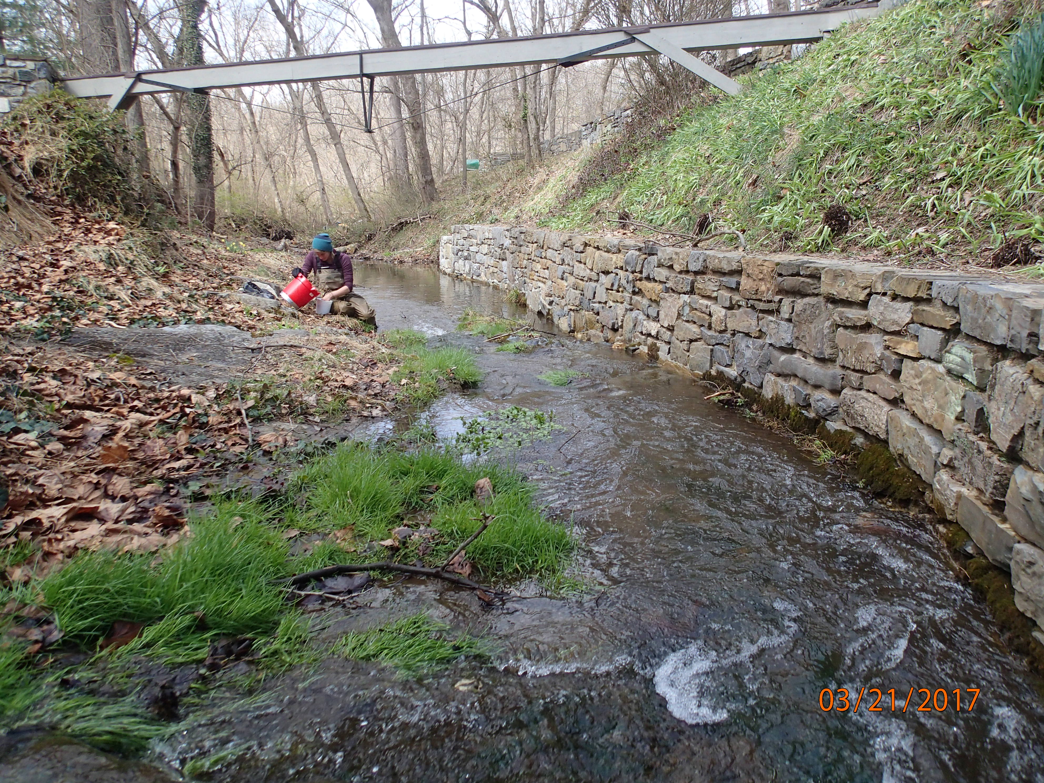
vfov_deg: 54.9
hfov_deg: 69.4
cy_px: 392
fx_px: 754
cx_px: 522
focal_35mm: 25
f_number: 2.8
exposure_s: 1/640
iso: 200
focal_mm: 4.5
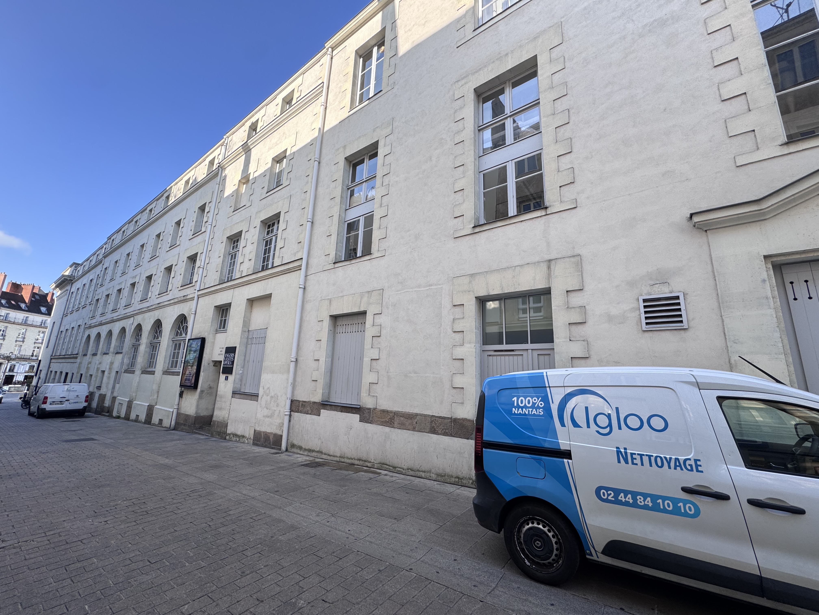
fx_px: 331
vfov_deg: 85.7
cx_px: 410
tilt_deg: +12.9
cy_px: 308
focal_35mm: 14
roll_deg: -2.0
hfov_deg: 102.1
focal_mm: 2.22
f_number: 2.2
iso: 40
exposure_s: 1/370
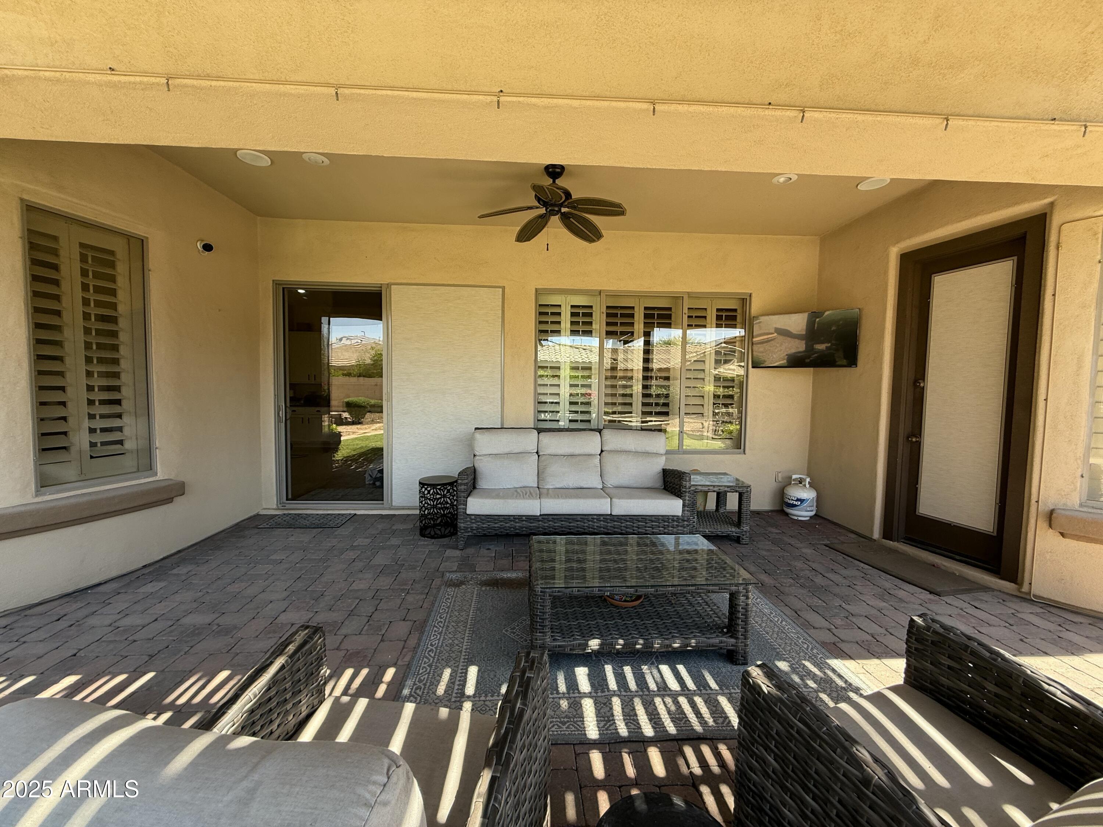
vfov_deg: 85.7
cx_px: 552
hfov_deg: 102.1
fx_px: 446
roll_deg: -0.7
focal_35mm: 14
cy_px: 414
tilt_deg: -2.9
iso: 50
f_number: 2.2
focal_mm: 2.22
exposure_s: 1/116
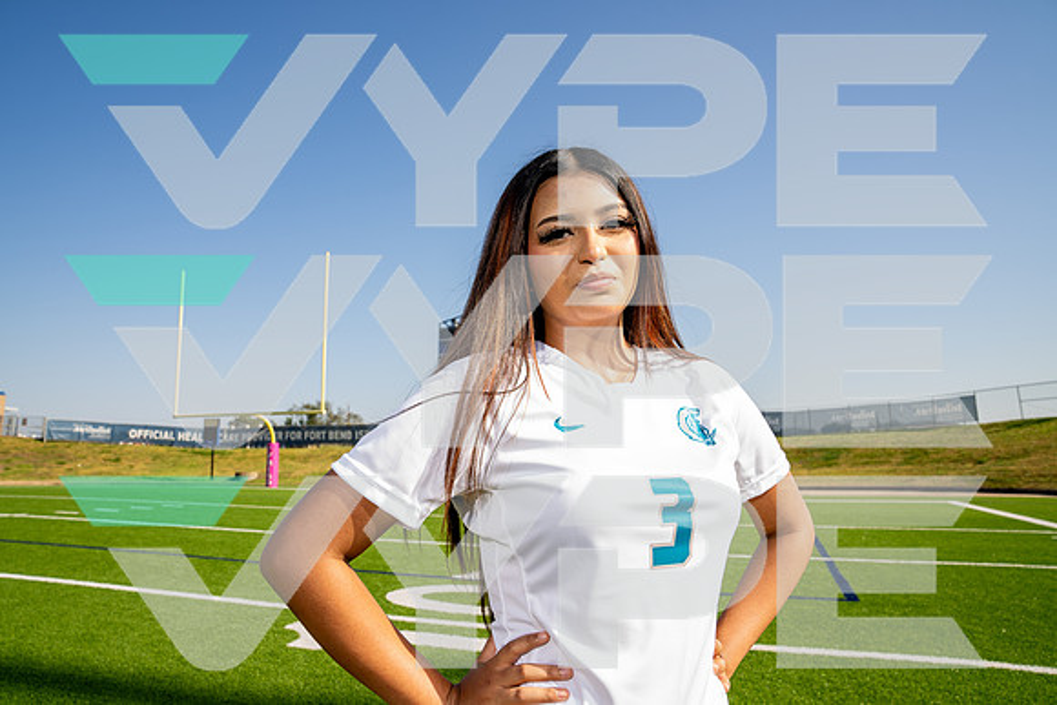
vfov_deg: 53.2
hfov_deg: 73.7
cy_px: 352
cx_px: 528
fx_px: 705
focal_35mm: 24
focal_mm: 24
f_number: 7.1
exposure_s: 1/125
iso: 50
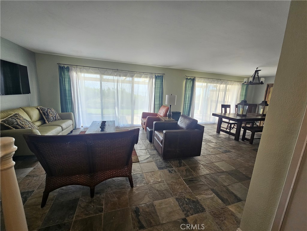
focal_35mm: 13
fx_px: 115
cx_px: 154
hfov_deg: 106.2
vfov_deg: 89.9
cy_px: 116
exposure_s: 1/77
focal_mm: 2.2
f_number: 2.2
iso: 100
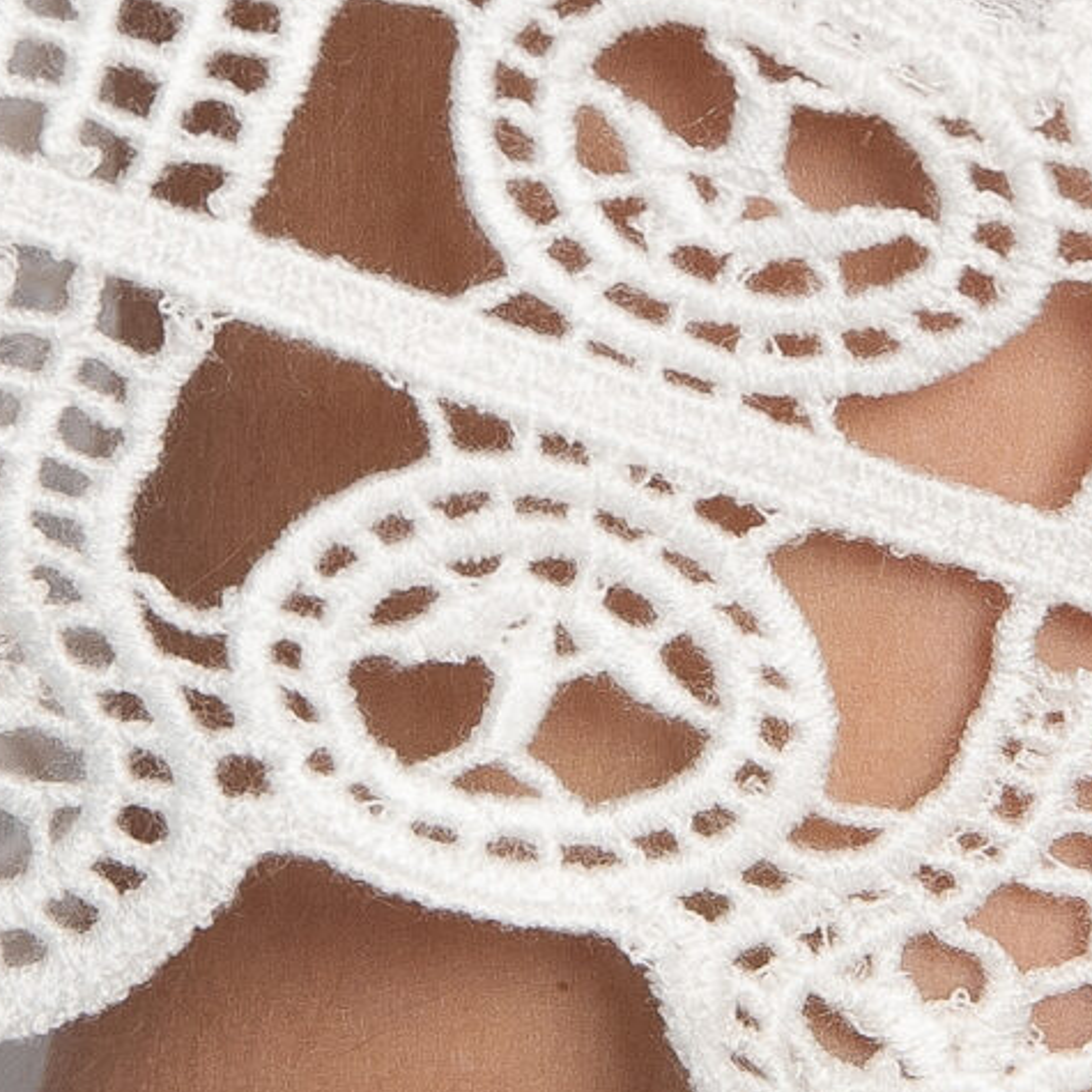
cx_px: 601
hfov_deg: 7.4
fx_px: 8494
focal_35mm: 238
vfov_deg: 7.1
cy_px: -933
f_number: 5
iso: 320
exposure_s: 1/125
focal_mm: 52
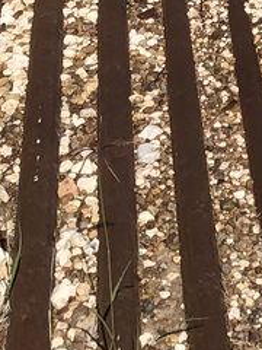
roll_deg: -0.5
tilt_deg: -13.7
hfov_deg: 8.4
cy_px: -413
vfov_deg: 10.5
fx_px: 1695
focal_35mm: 168
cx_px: 528
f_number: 1.8
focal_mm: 4
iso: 25
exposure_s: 1/2703
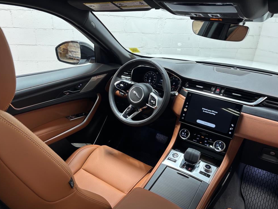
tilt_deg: -23.3
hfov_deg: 65.3
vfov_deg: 51.4
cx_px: 136
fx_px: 217
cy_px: 106
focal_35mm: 27
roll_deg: -3.1
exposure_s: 1/65
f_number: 1.6
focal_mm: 5.96
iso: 64
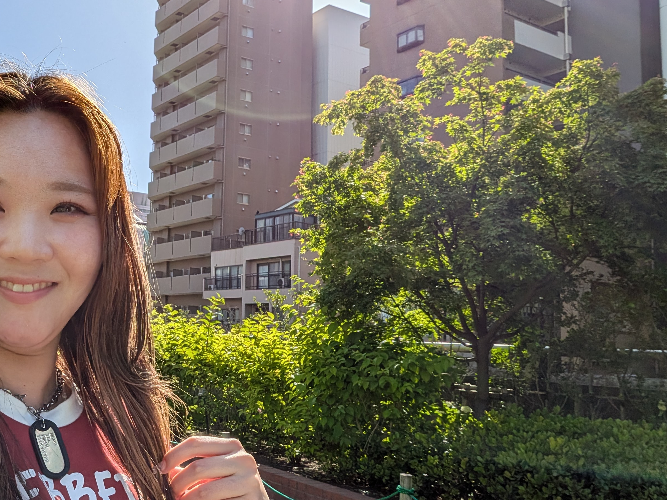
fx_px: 674
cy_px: 257
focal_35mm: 35
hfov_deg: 48.9
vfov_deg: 40.7
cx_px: 112
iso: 42
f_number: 2.2
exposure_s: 1/2347
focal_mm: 2.74
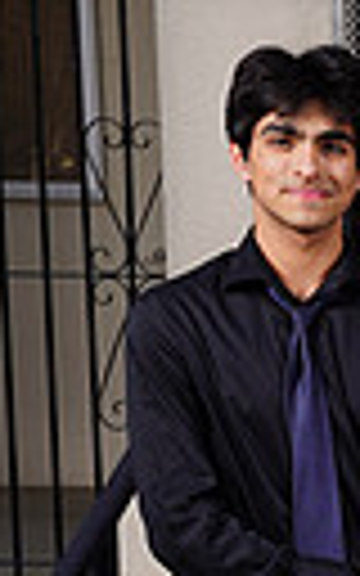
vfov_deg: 10.9
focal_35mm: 189
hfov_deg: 6.3
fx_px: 2967
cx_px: 1170
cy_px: 655
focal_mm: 41
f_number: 6.3
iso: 100
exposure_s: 1/200
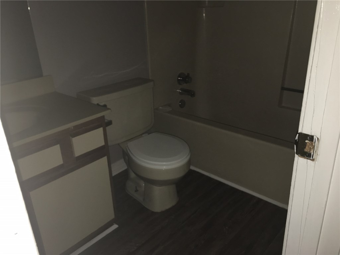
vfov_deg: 48.2
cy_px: 128
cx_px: 170
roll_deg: +2.0
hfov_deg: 61.7
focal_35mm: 29
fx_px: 285
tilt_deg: -23.0
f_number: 2.2
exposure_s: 1/16
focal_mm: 4.15
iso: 40
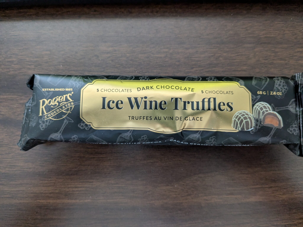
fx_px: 236
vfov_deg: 51.4
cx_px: 152
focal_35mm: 27
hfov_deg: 65.3
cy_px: 114
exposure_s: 1/30
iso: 178
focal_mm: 4.38
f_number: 1.73
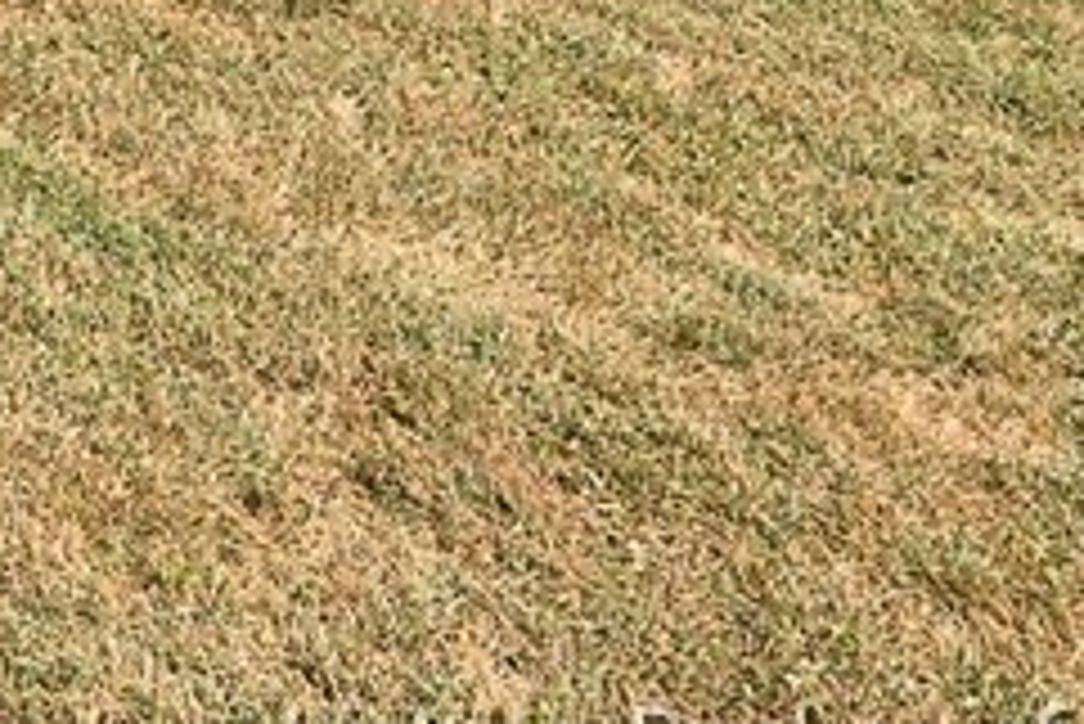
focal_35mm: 72
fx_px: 2169
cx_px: -789
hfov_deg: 20.8
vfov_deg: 14.8
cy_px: -814
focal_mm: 16
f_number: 11
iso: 800
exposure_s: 1/1250
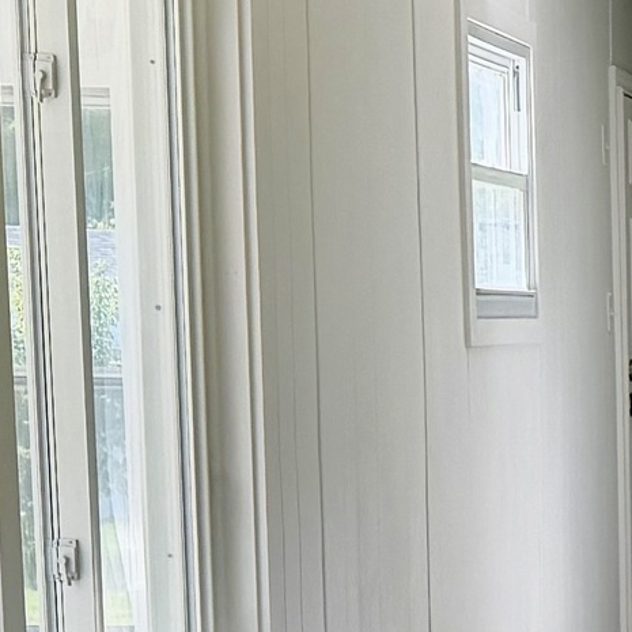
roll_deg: -1.8
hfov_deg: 10.9
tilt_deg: -9.7
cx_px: 1405
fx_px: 2892
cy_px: 794
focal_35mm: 140
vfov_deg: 12.1
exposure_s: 1/524
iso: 100
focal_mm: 6.76
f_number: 1.78
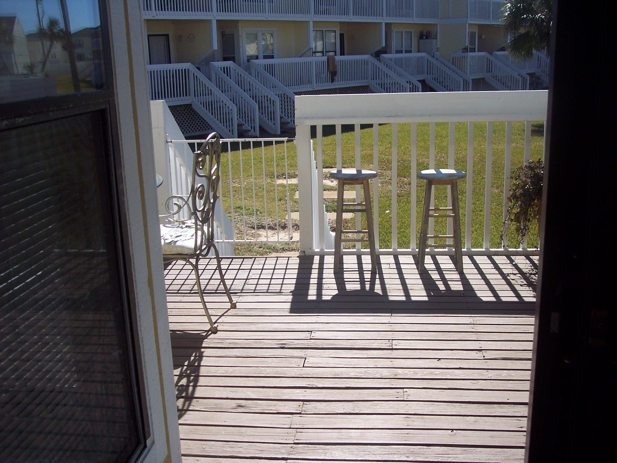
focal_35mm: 39
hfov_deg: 47.9
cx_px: 308
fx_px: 695
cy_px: 232
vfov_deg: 36.8
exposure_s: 1/750
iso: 100
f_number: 4
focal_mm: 8
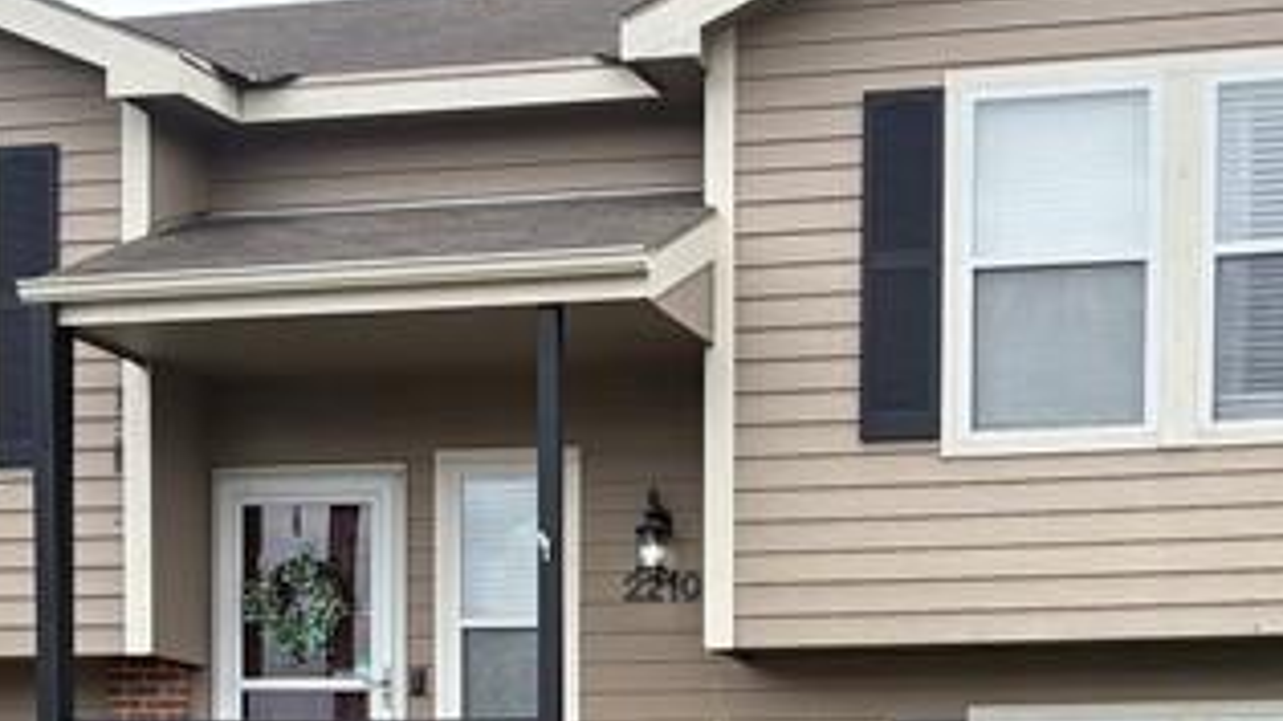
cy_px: 1059
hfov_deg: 23.1
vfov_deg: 12.5
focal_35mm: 92
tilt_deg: -1.8
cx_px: 831
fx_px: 3129
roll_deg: -0.5
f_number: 1.6
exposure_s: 1/895
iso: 64
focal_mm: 5.96
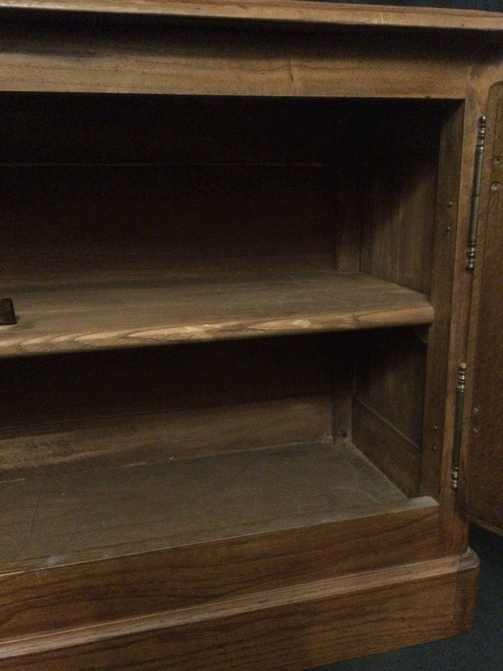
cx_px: 252
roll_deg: +0.8
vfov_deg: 58.4
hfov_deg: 45.4
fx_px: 601
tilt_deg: -12.9
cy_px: 336
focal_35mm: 31
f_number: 2.4
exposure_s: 1/17
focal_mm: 3.3
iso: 800
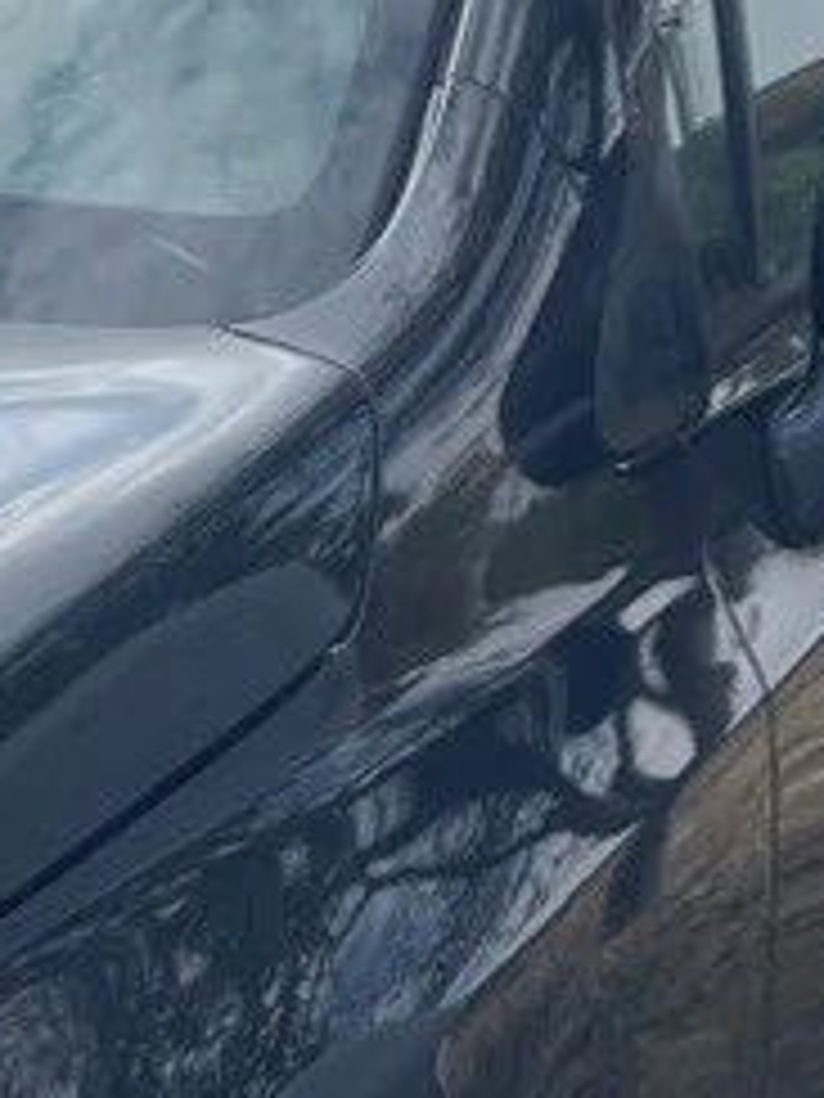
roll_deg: +2.0
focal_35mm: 142
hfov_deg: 10.4
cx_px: 189
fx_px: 4507
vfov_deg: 13.5
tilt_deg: -19.8
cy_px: 1377
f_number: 1.6
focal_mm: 4.2
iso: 32
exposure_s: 1/1887
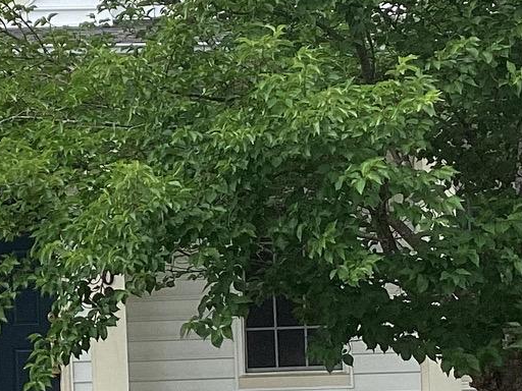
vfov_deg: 11.9
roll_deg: +1.4
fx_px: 1870
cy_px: 236
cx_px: 19
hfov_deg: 15.6
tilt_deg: +4.6
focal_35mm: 124
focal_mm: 3.3
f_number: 2.4
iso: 25
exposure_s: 1/727
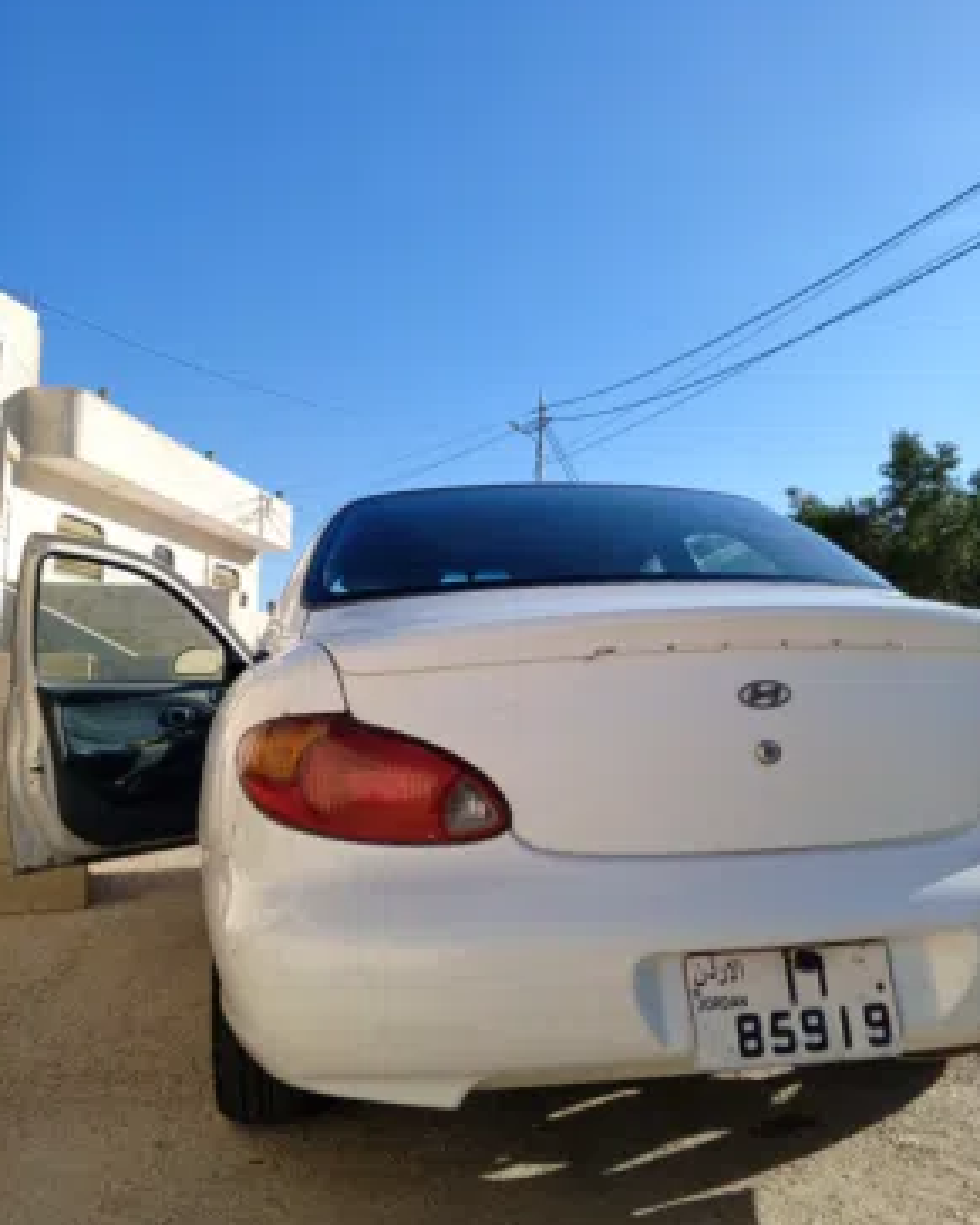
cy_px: 612
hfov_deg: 50.0
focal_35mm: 29
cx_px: 498
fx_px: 1052
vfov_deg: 60.5
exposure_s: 1/811
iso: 58
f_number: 1.6
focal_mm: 4.09
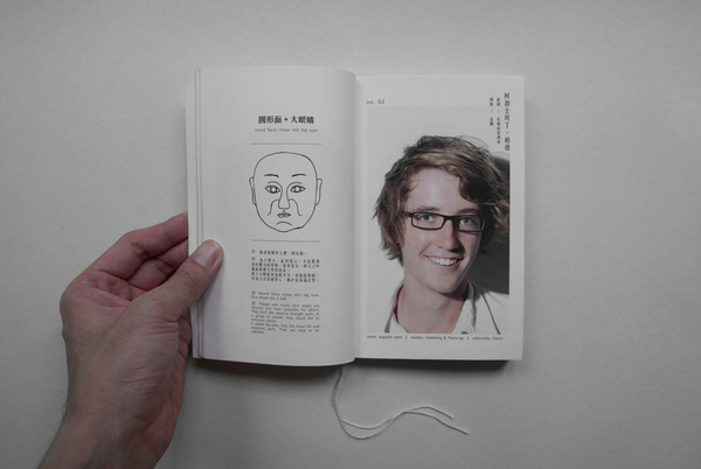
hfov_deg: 70.4
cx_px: 350
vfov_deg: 50.6
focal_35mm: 26
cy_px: 234
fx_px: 497
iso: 400
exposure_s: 1/60
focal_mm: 17
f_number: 7.1
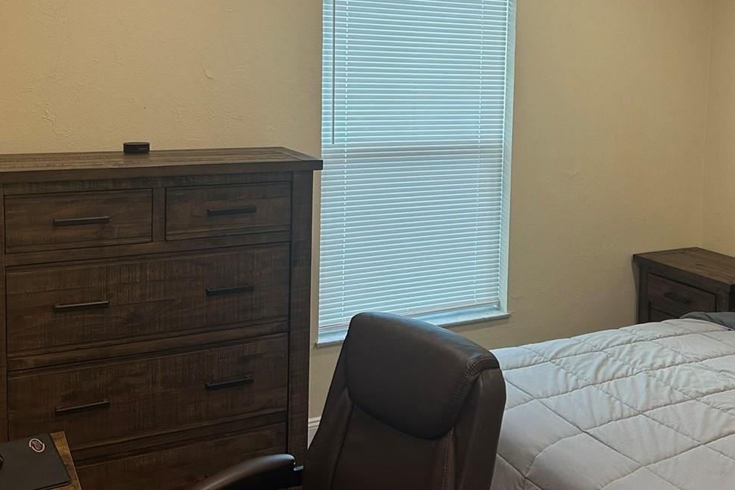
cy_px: 134
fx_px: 837
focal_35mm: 41
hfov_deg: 47.0
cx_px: 460
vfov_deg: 32.1
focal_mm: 6.86
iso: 160
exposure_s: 1/120
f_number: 1.78
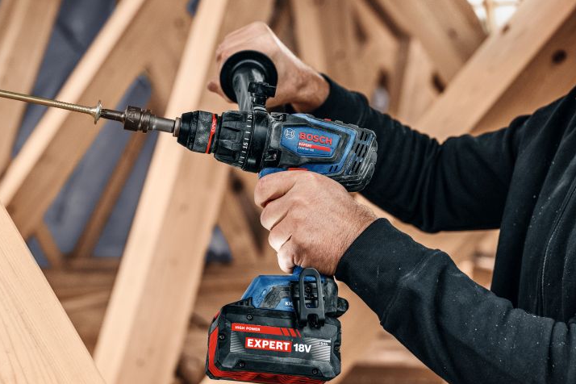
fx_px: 1232
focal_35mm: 77
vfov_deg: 17.7
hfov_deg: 26.1
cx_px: 180
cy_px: 229
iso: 800
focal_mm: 55
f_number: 4
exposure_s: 1/100
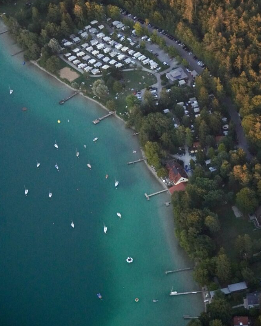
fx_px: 1222
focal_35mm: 127
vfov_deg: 15.2
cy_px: 151
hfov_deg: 12.2
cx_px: 132
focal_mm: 73
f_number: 5
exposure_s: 1/1250
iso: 6400
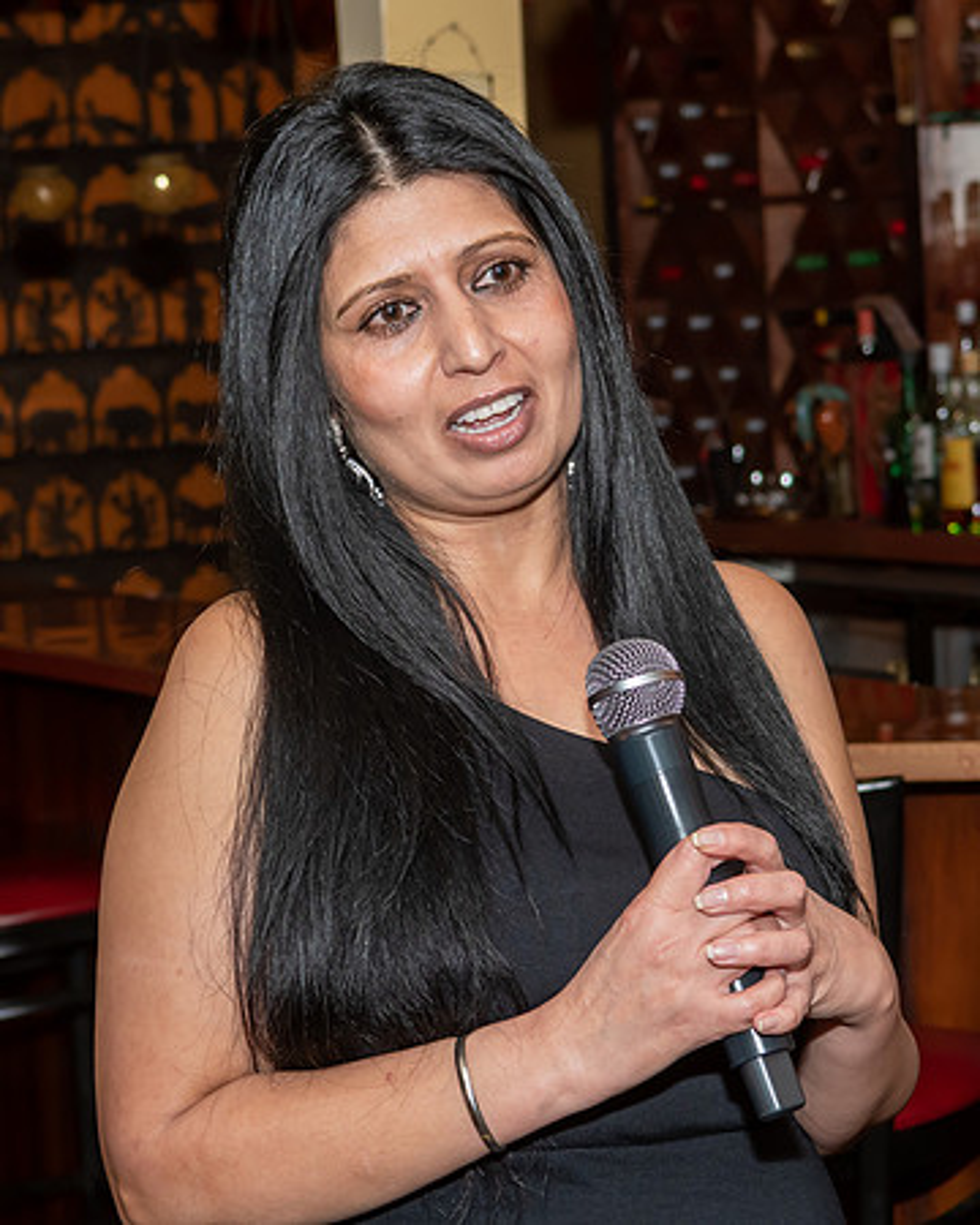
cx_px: 501
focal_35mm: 131
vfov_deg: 14.7
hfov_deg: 11.8
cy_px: 562
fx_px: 4734
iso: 500
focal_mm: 55
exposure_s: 1/250
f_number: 6.3
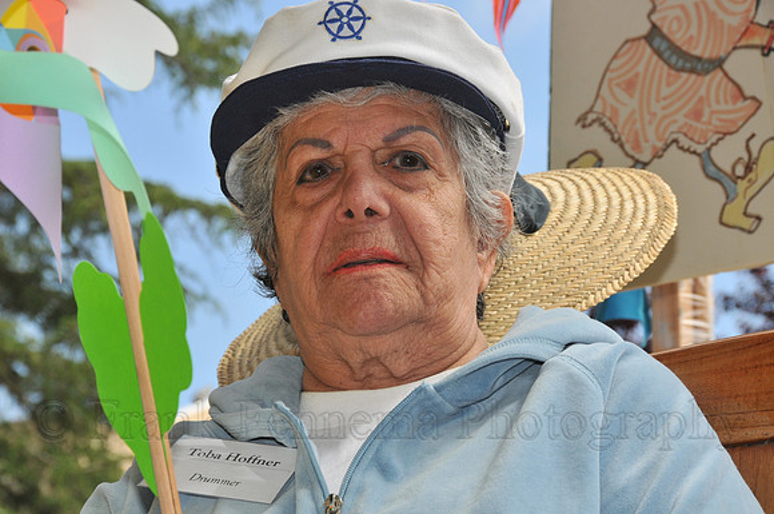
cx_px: 387
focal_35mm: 120
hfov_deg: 17.1
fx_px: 2576
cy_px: 257
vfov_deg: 11.4
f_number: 11
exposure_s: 1/320
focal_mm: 80
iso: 400
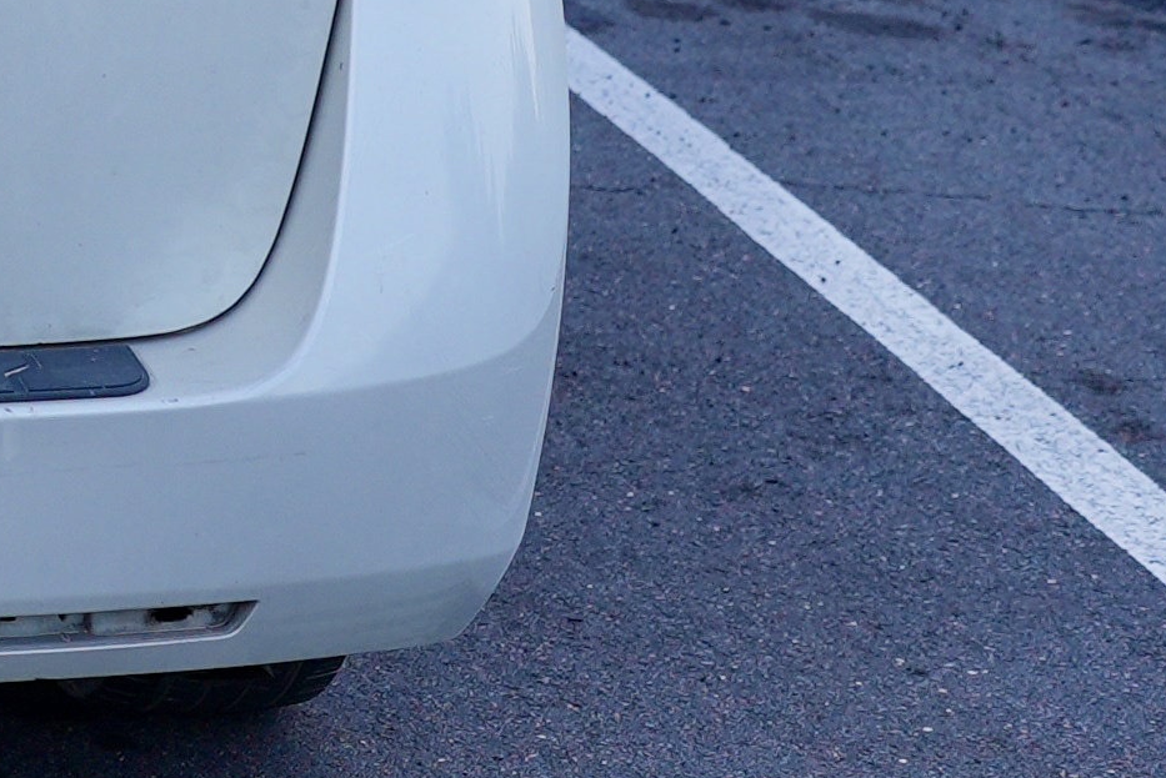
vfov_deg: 8.5
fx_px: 5152
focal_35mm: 159
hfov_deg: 12.0
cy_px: -336
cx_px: -846
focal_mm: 35
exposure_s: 1/160
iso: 400
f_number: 4
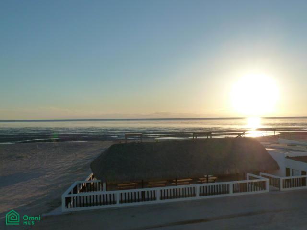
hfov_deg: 50.1
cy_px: 115
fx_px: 328
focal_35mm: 37
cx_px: 154
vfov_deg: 38.7
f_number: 5.6
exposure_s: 1/640
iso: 125
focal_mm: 6.1
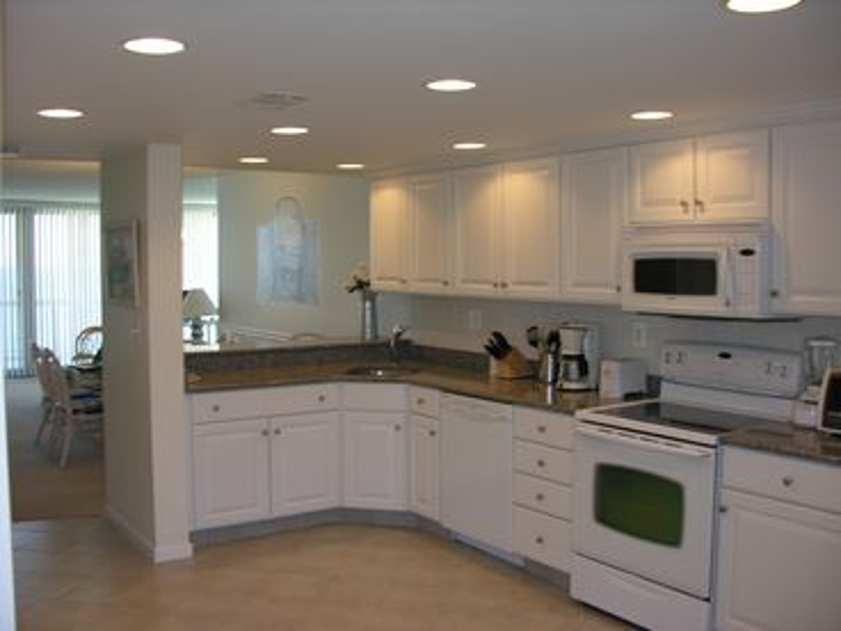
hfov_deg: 52.6
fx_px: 850
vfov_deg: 40.7
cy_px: 316
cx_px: 420
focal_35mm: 35
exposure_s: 1/30
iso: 50
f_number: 2.8
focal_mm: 8.9
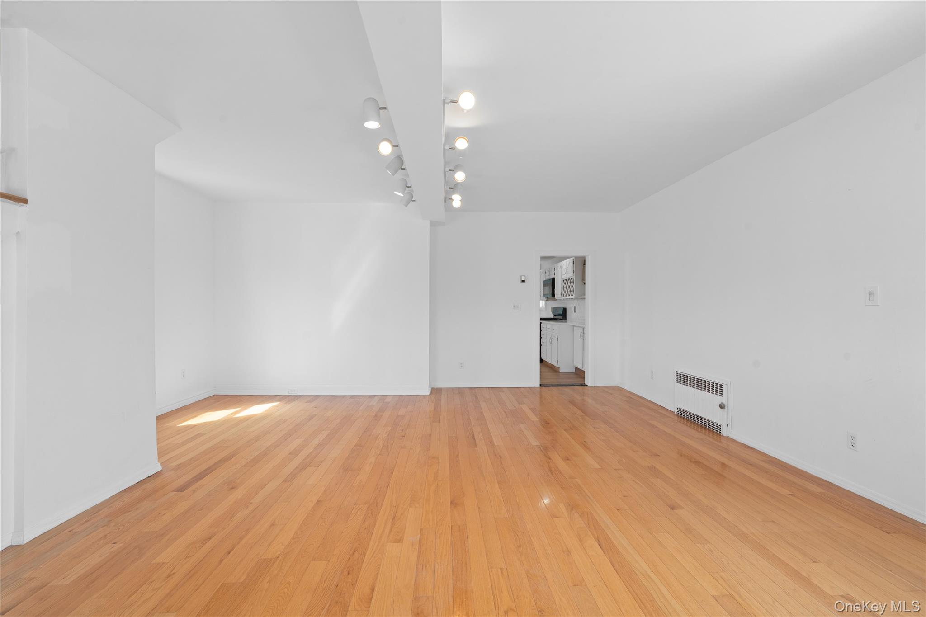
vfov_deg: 81.2
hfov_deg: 104.3
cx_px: 463
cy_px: 308
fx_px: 360
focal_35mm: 14
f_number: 10
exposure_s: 1/15
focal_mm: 14
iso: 320
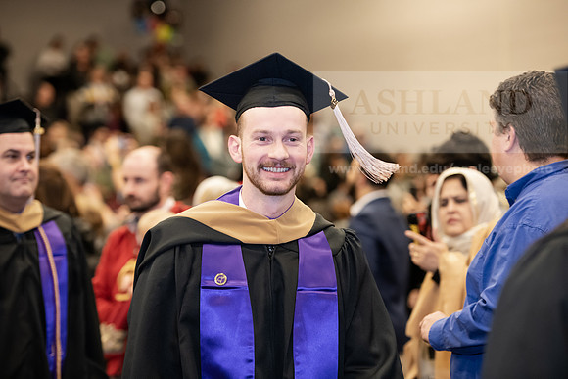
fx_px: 1831
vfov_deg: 11.8
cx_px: 284
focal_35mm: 116
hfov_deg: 17.6
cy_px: 190
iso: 2500
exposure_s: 1/200
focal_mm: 116
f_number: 3.2
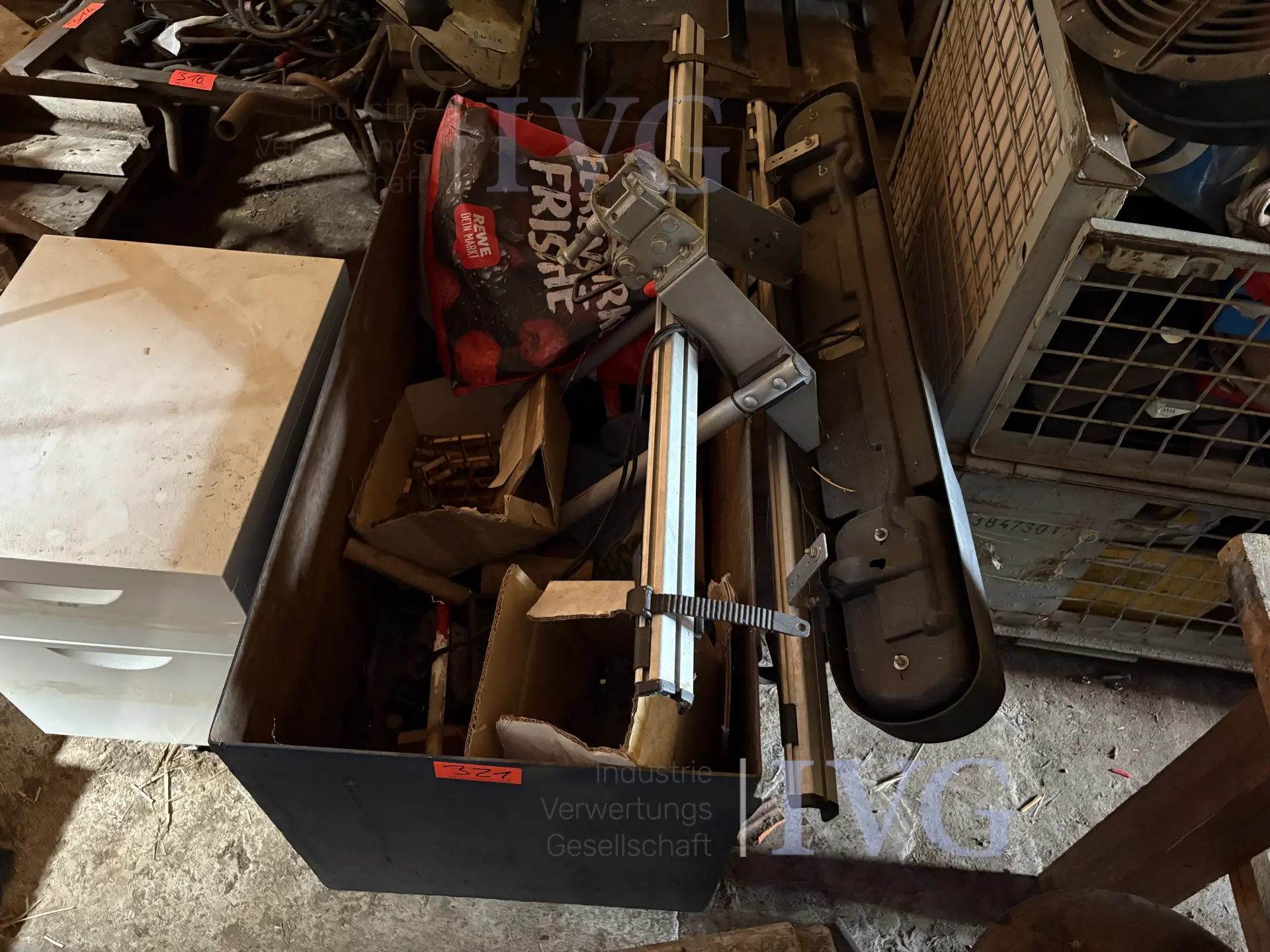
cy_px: 476
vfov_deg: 53.1
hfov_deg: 67.3
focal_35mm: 26
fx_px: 954
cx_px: 635
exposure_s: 1/30
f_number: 1.6
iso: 800
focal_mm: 5.96
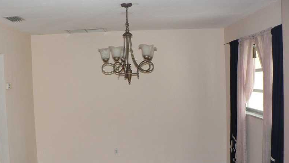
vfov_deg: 29.6
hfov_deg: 50.5
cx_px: 143
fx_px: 307
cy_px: 99
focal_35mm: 40
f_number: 2.8
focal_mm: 6
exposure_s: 1/60
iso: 200
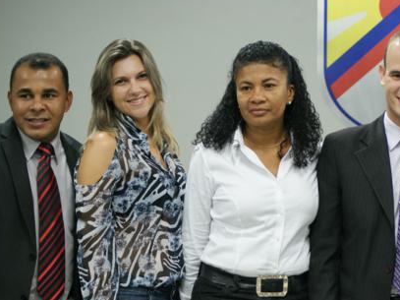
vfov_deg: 11.9
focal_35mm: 125
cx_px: 288
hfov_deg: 15.7
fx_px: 1441
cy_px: 203
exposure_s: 1/40
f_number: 4
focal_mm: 55
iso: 400
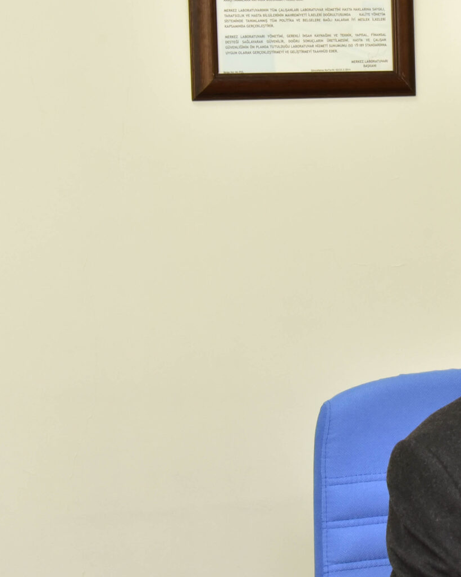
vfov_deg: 18.6
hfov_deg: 14.6
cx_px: 522
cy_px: 221
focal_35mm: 103
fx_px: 1757
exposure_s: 1/60
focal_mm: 44
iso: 2000
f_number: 9
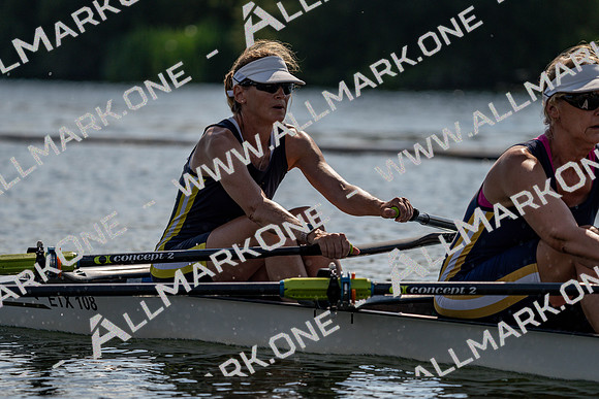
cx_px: 300
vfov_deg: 5.0
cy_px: 200
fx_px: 4543
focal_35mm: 273
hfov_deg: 7.5
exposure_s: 1/1600
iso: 100
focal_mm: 273
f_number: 5.6
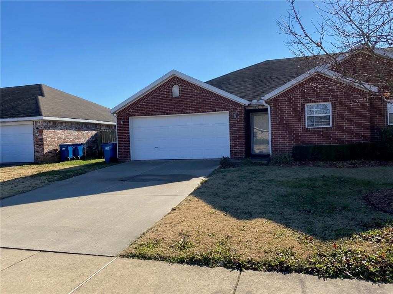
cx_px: 196
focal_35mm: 26
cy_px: 147
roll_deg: +1.3
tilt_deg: -0.7
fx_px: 295
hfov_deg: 67.3
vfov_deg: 53.1
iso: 32
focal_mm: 4.25
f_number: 1.8
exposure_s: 1/2222
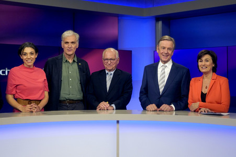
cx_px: 118
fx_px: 295
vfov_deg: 29.8
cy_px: 78
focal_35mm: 45
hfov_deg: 43.6
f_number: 1.4
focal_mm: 30
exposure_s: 1/800
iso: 640
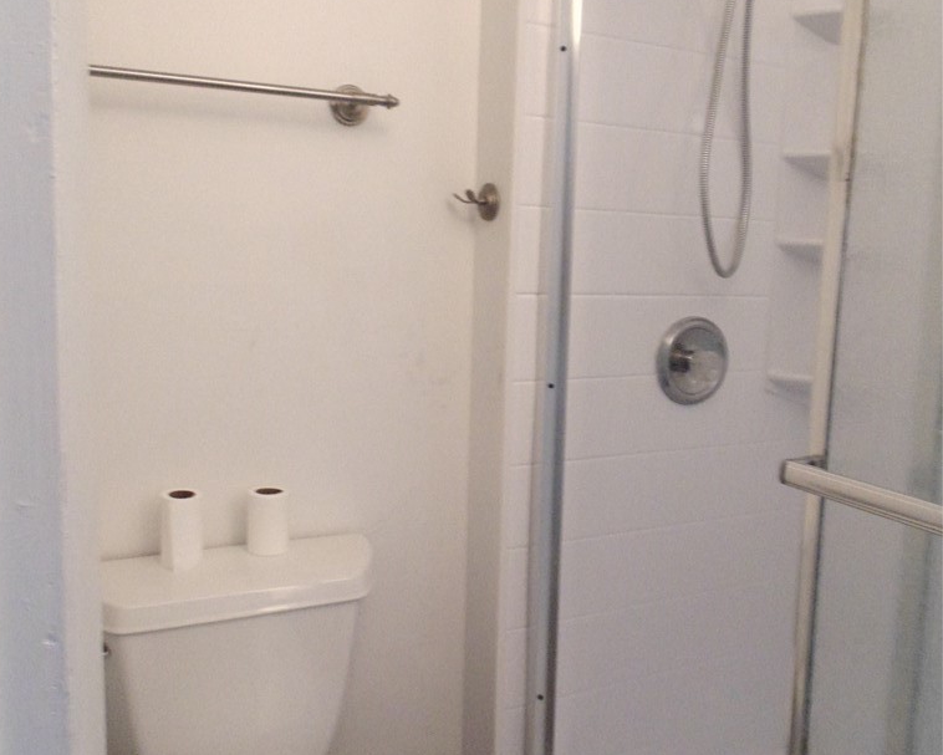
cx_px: 467
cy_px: 341
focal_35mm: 29
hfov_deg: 60.4
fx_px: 810
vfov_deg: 49.9
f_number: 3.1
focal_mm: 4
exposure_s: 1/10
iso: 400
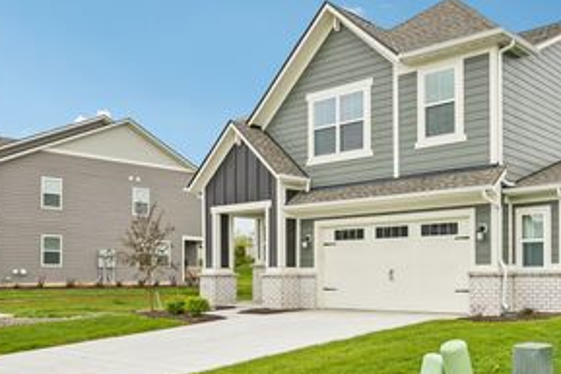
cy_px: 261
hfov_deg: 48.5
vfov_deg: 34.6
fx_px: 592
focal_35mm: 38
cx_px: 427
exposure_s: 1/80
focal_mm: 22
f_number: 8
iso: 100
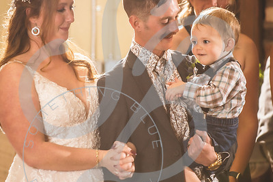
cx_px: 127
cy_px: 99
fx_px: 2200
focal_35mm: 290
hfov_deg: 7.1
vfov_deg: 4.7
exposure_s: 1/160
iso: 1250
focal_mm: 200
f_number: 2.8
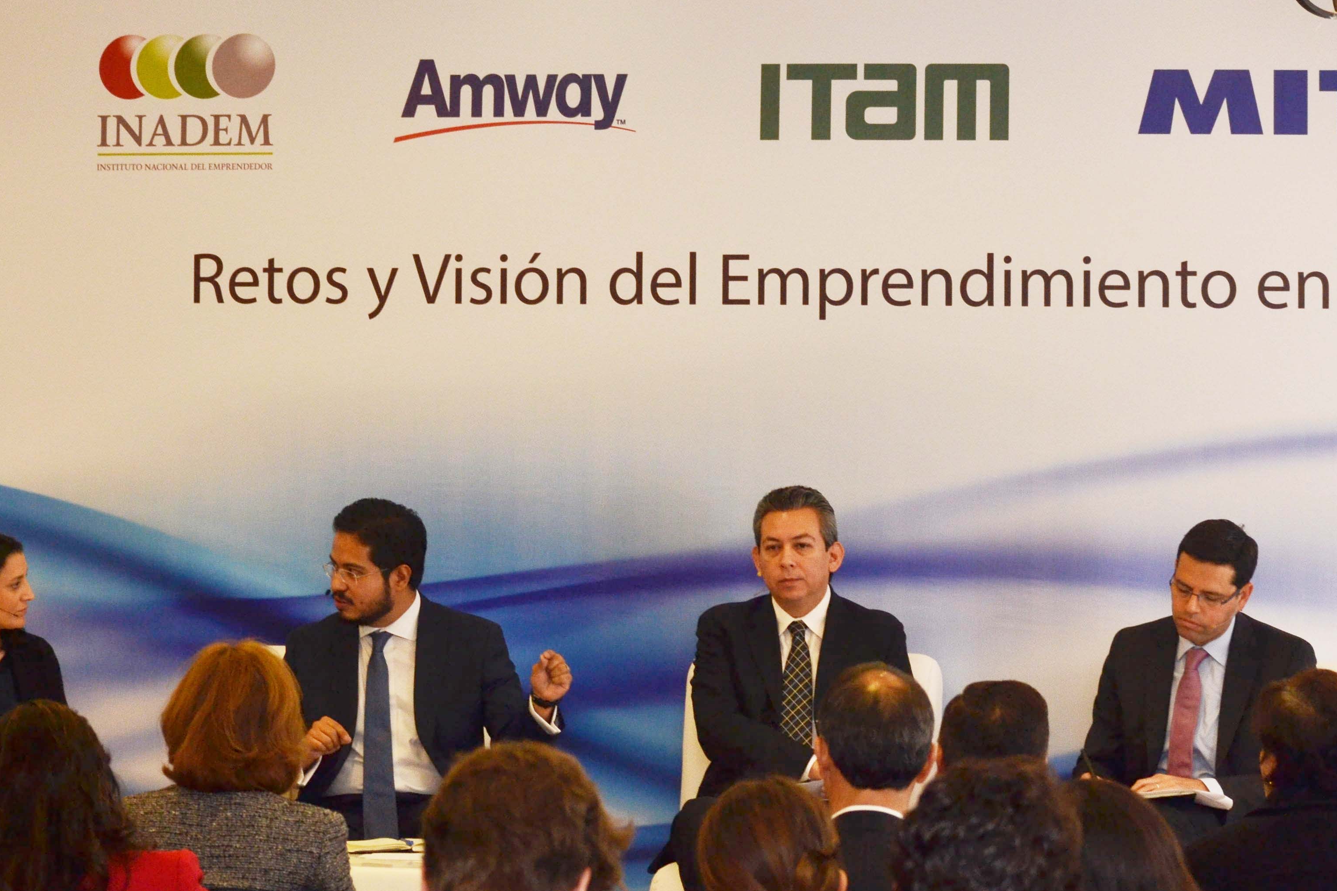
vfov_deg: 11.0
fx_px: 4633
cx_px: 806
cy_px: 455
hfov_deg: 16.4
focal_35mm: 125
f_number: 5
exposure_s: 1/100
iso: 400
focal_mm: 55
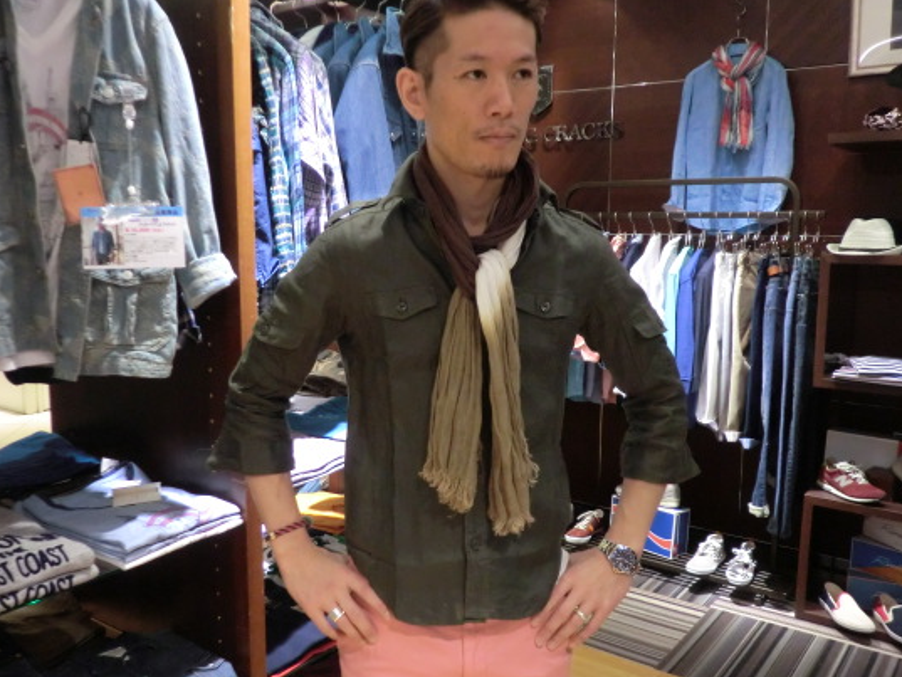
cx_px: 425
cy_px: 343
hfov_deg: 58.3
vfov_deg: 45.5
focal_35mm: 31
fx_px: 808
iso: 400
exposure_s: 1/60
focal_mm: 4.7
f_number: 2.8
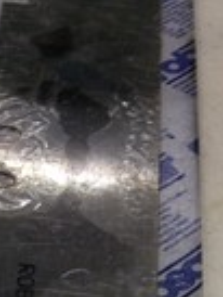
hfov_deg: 9.7
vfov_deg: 11.5
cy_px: 607
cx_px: 37
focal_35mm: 153
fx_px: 1312
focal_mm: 4.28
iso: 64
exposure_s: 1/20
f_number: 2.4
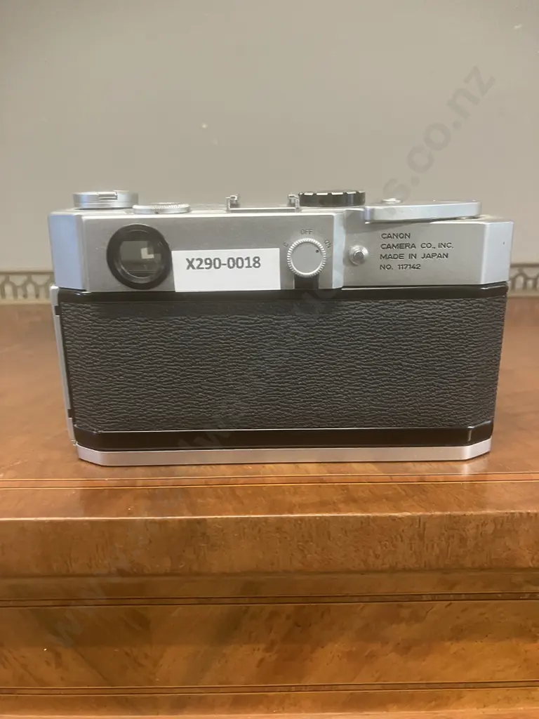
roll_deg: +1.8
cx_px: 270
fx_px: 581
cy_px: 360
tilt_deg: -16.8
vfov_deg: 63.4
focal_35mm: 28
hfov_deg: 49.7
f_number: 1.8
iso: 320
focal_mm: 3.99
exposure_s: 1/33
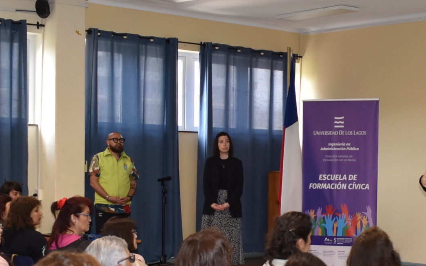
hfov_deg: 26.0
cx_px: 327
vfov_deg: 16.6
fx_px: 908
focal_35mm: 78
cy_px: 208
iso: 800
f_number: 4.5
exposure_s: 1/80
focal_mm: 21
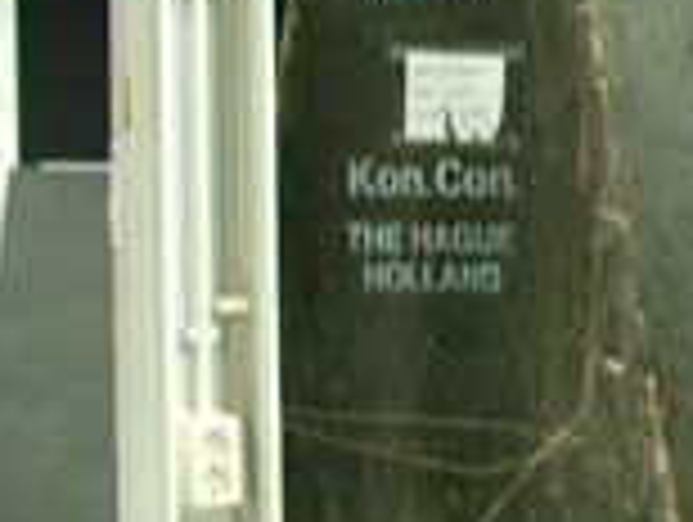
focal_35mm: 209
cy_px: 97
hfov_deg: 8.9
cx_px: 1364
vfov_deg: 7.1
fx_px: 4190
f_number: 2.8
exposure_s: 1/30
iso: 800
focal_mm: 35
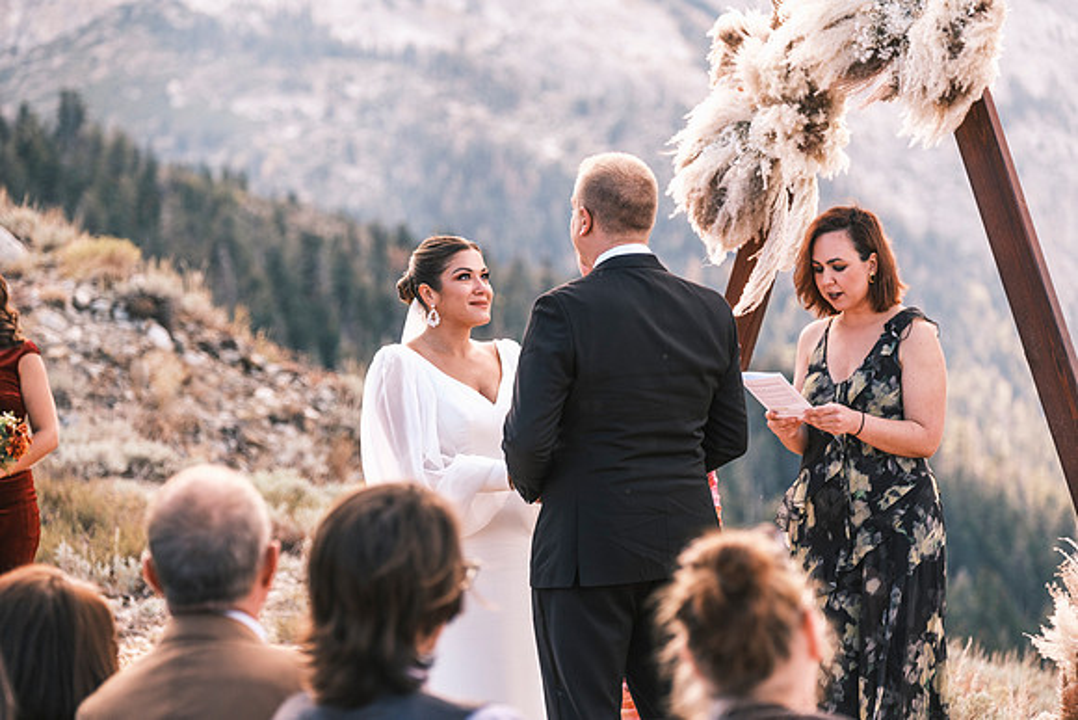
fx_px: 4253
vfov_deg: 9.7
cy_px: 360
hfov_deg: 14.4
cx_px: 539
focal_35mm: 142
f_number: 3.2
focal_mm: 94.5
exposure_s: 1/480
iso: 400
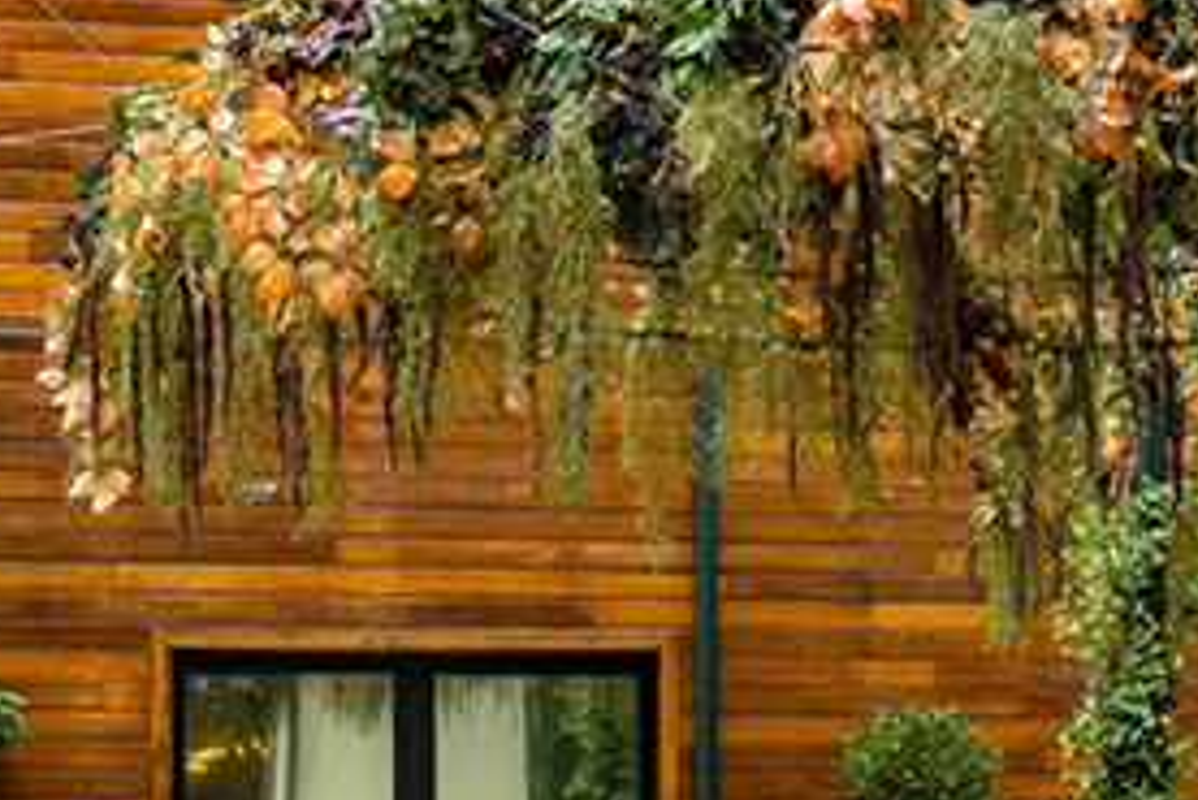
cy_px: 837
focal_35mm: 87
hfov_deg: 22.5
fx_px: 2897
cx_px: 1187
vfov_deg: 15.4
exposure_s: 1/50
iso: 100
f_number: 10
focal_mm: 34
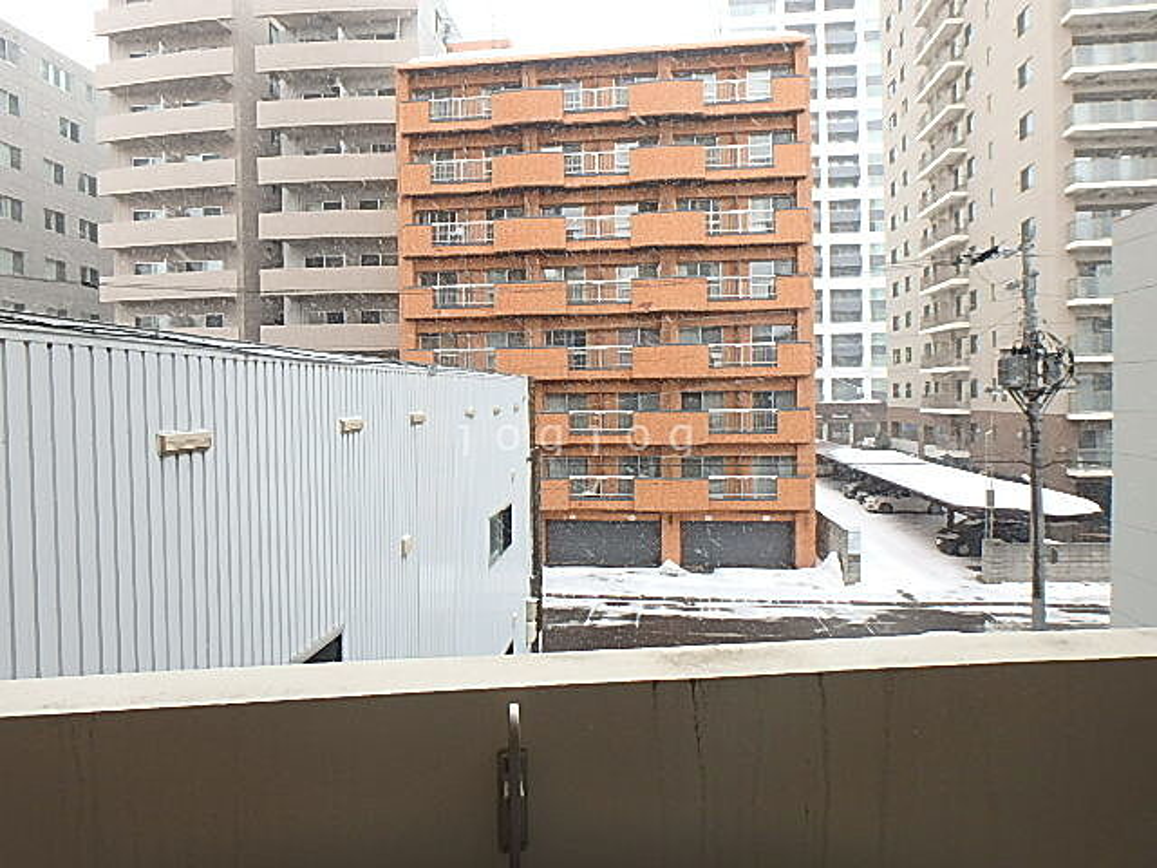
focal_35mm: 21
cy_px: 434
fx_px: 702
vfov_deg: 63.4
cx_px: 578
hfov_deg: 79.0
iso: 125
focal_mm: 3.7
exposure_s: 1/80
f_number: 3.5
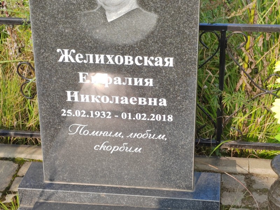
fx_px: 647
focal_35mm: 80
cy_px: 105
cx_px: 140
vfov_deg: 18.4
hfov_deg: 24.4
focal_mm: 5.52
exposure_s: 1/480
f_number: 1.9
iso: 100
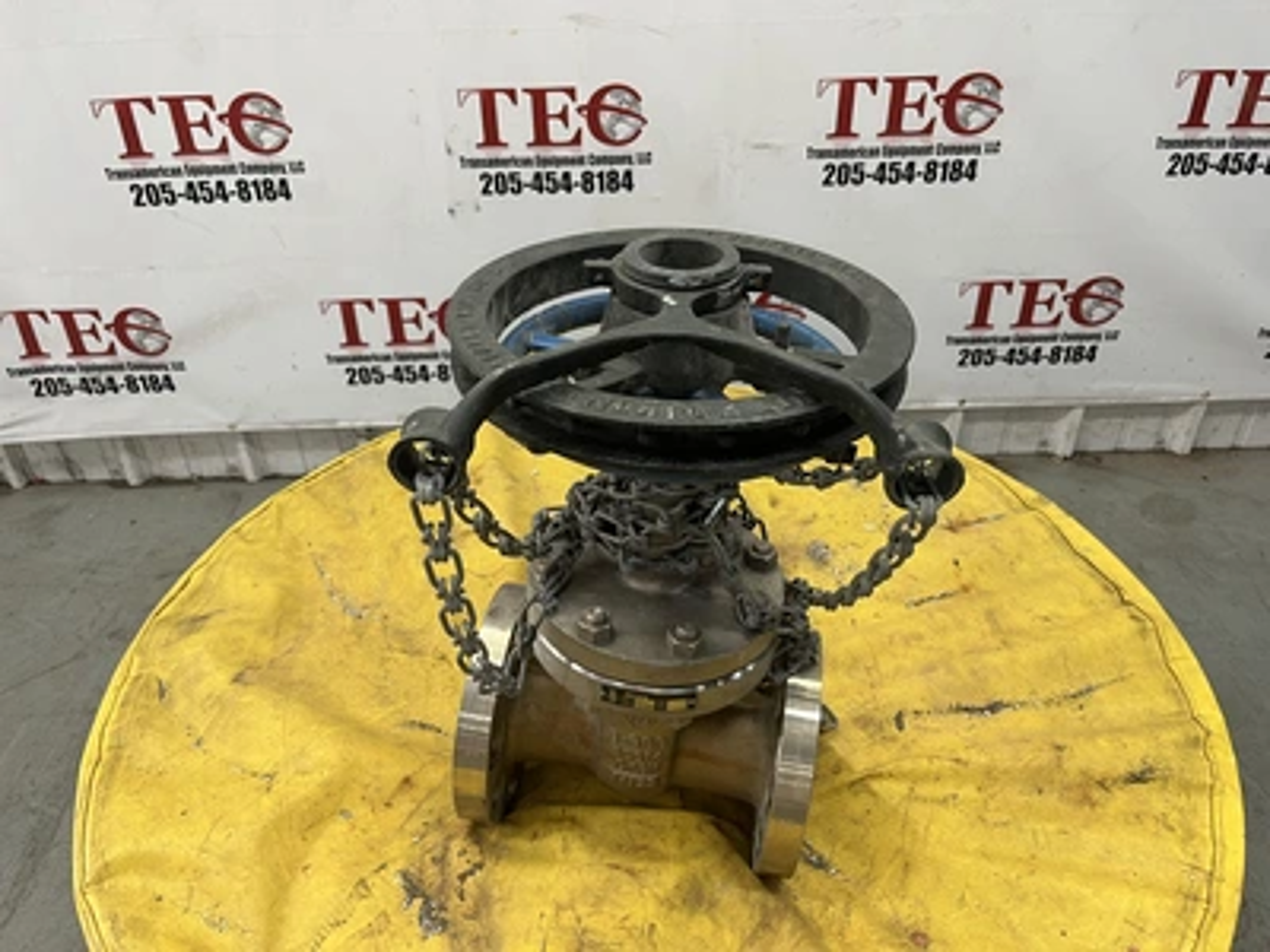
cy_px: 476
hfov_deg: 67.3
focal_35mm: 26
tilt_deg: -35.5
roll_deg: +2.1
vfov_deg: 53.1
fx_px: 954
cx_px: 635
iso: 80
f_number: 1.6
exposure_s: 1/60
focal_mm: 5.1
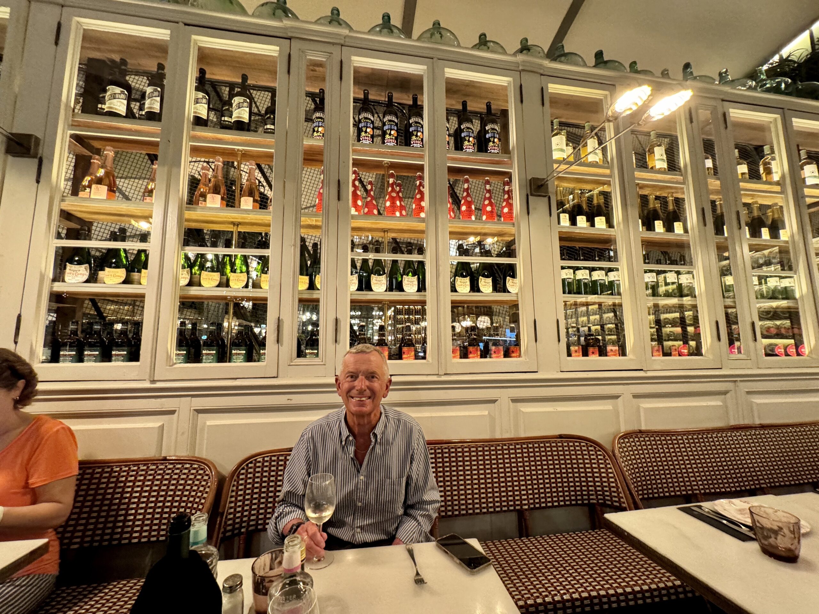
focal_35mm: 14
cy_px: 307
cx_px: 410
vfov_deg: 85.7
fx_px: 331
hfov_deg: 102.1
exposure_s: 1/50
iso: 640
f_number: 2.2
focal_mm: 2.22
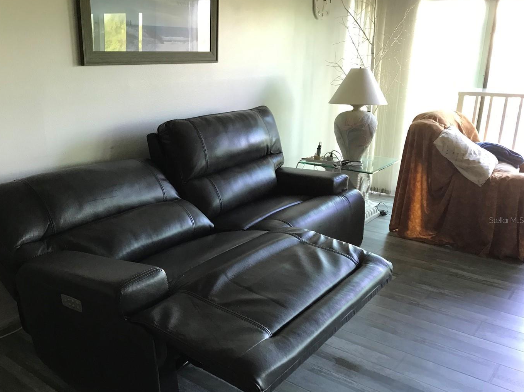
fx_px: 499
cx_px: 217
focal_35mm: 33
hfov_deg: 55.1
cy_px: 220
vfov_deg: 42.9
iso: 40
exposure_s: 1/20
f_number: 1.8
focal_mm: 3.99
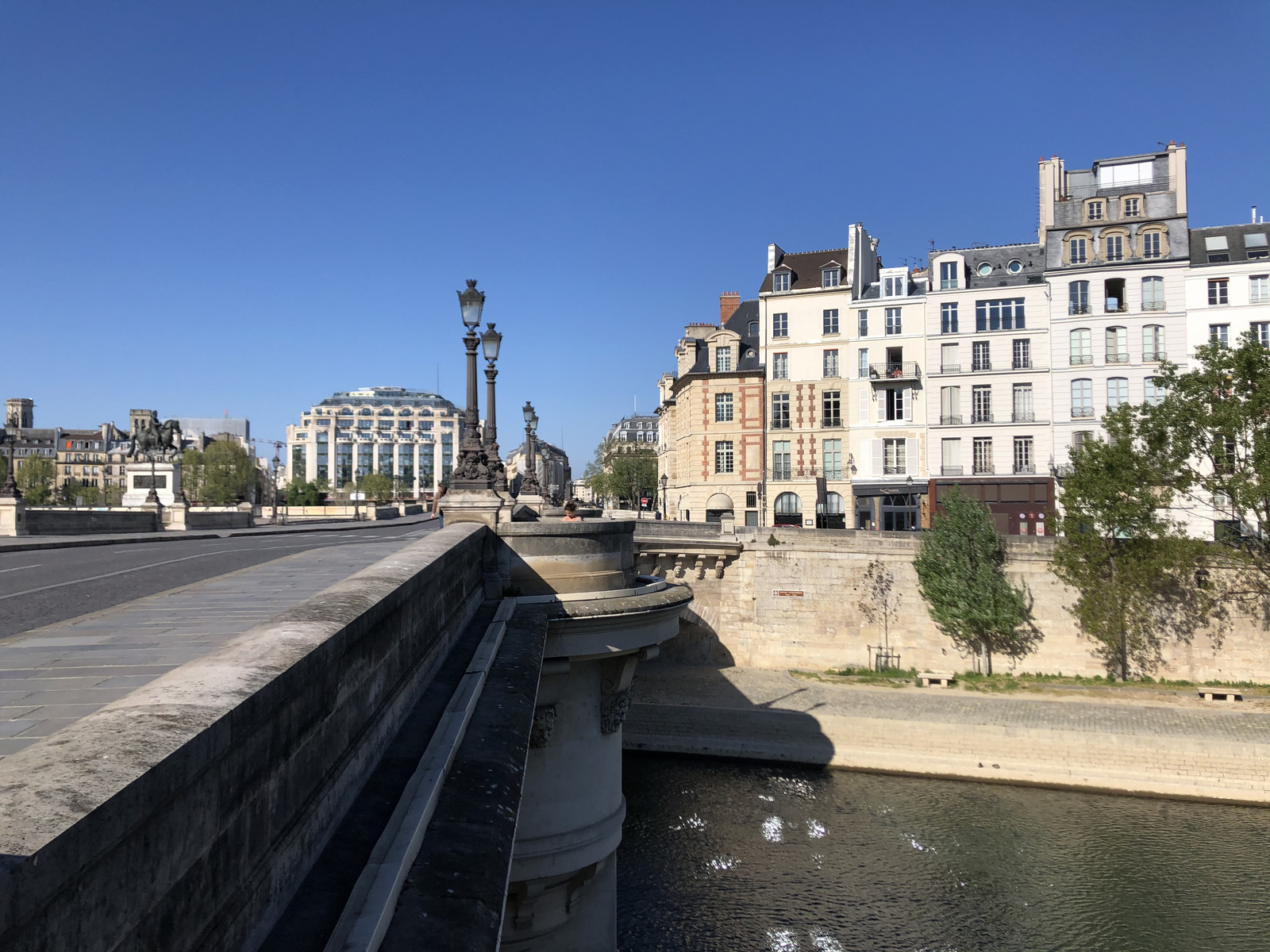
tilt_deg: +1.4
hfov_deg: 63.4
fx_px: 1027
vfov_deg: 49.7
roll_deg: +1.4
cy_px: 476
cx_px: 635
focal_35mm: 28
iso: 20
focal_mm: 4
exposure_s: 1/3040
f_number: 1.8
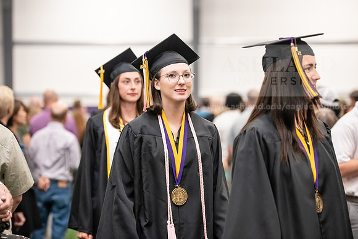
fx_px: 1194
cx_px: 179
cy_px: 120
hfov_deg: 17.1
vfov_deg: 11.4
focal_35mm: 120
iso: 3200
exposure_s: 1/200
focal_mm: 120
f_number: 3.2
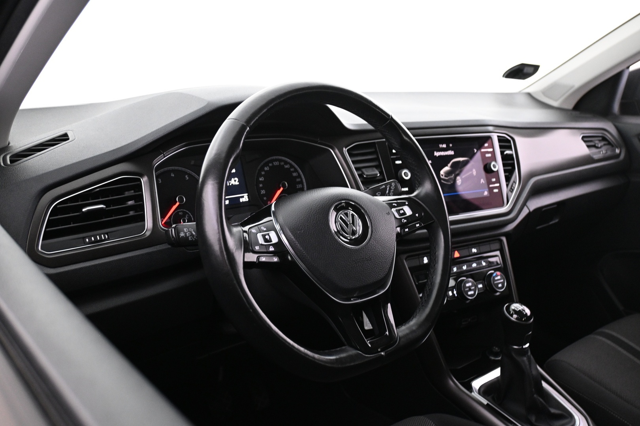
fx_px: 573
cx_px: 320
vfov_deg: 40.8
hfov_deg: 58.3
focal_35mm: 32
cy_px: 213
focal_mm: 21.5
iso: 1600
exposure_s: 1/13
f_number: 4
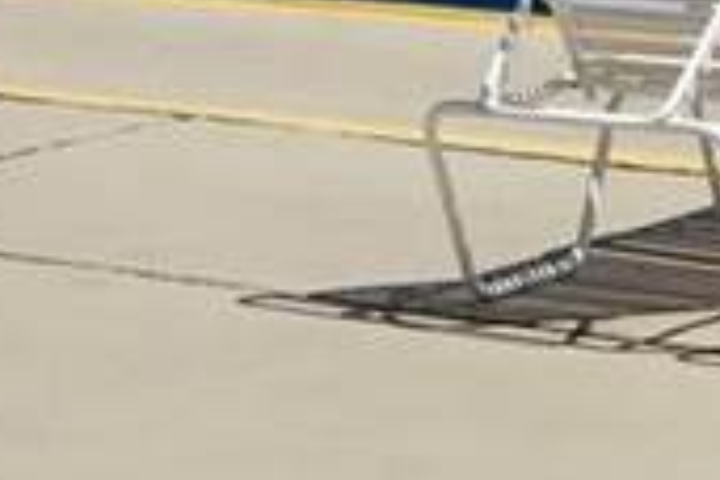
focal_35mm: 224
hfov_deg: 9.2
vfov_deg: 5.5
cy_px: -1259
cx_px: 408
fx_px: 4480
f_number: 10
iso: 100
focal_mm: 30
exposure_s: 1/320
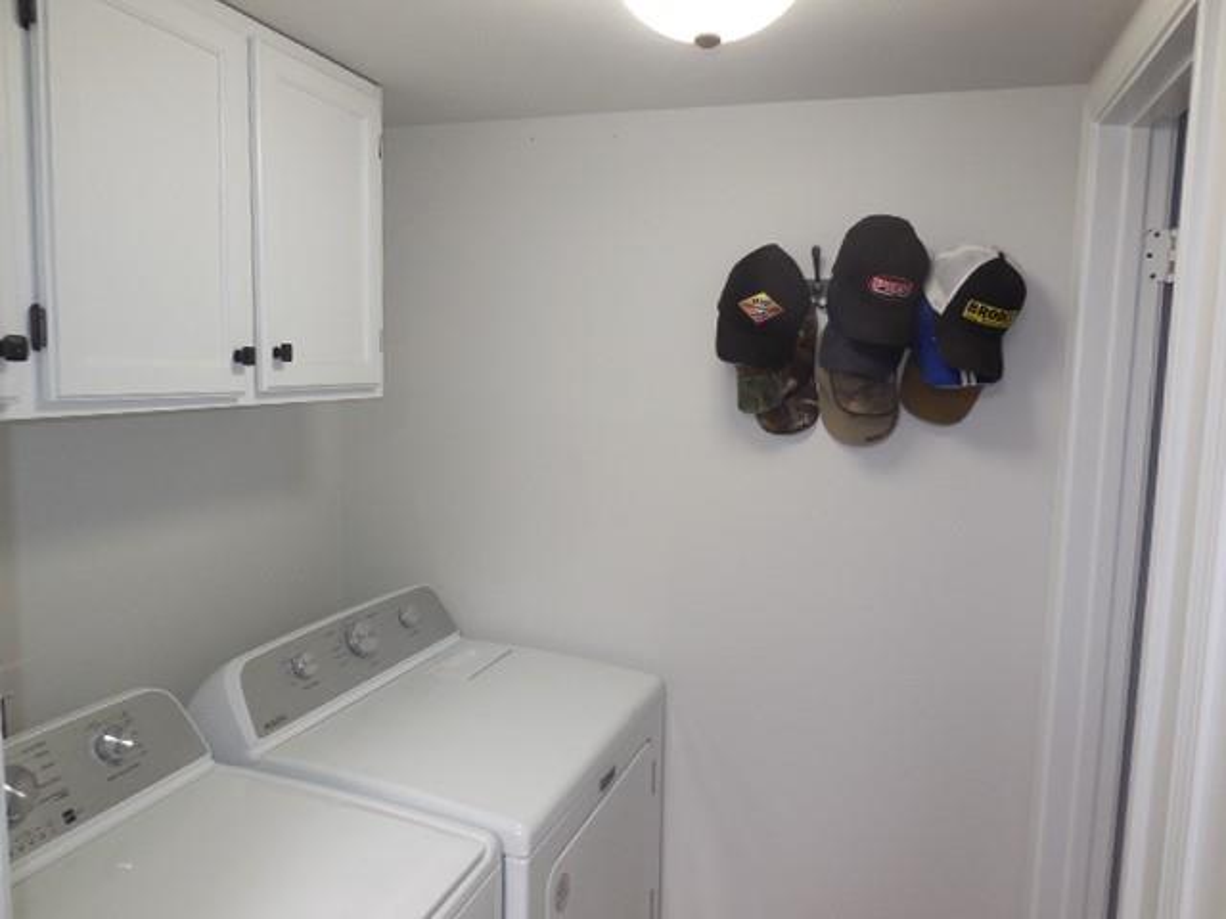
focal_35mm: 25
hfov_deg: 69.4
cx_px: 613
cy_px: 460
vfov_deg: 54.9
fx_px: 885
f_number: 3.1
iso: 180
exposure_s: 1/30
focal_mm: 4.5
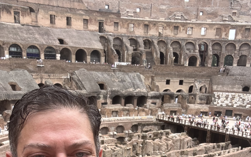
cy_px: 153
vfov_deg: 28.2
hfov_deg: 46.2
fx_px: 294
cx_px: 124
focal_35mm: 43
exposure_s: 1/344
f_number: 1.9
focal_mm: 2.69
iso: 25
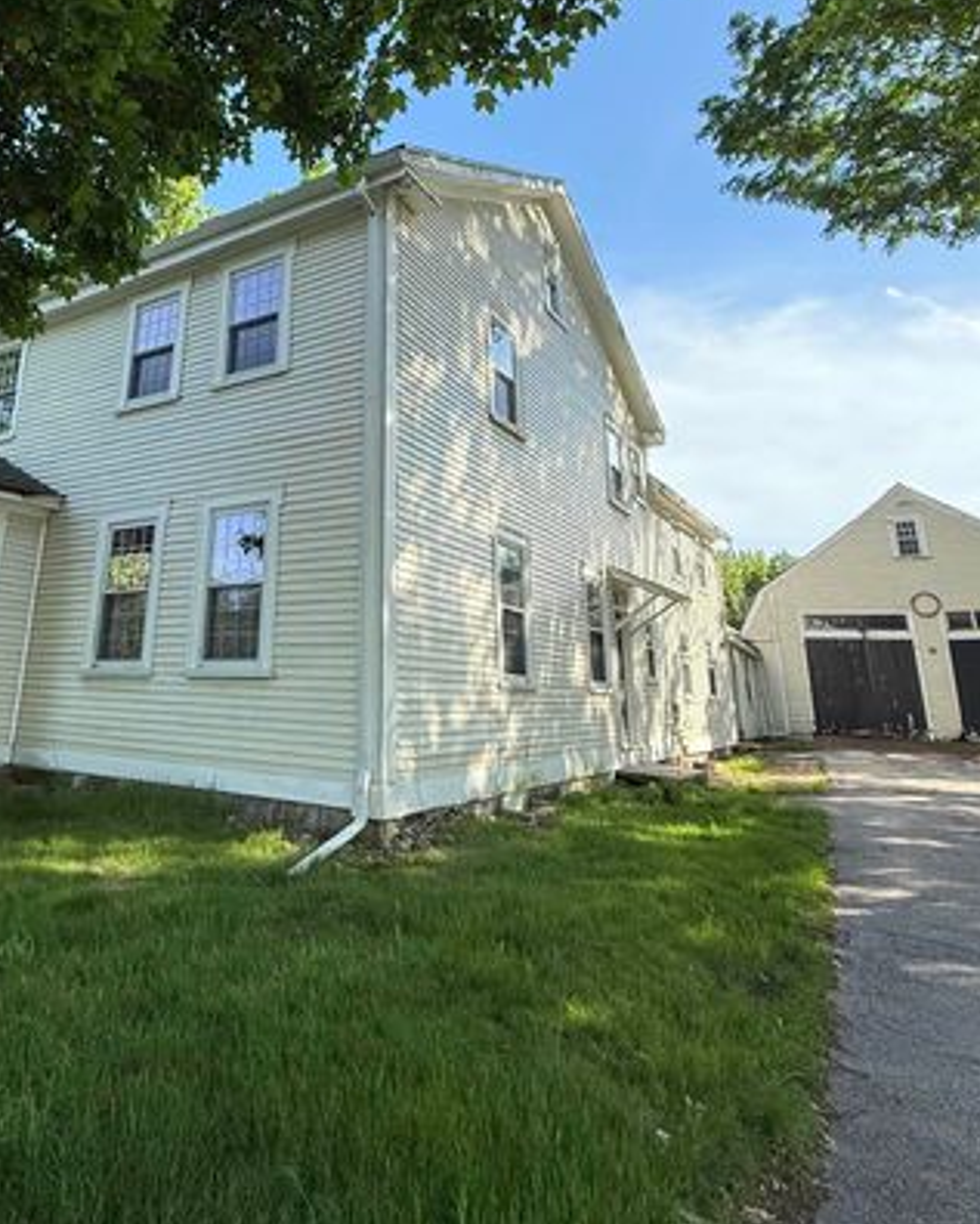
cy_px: 437
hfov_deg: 59.8
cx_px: 349
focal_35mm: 23
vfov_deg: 71.0
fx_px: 834
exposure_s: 1/596
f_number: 2.2
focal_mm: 2.22
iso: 50
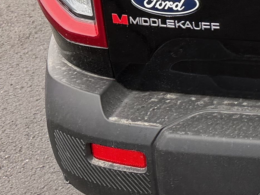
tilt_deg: -12.7
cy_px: -123
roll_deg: -1.3
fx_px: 774
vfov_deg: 13.3
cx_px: 488
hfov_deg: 15.8
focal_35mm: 103
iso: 100
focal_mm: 6.76
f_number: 1.78
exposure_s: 1/840
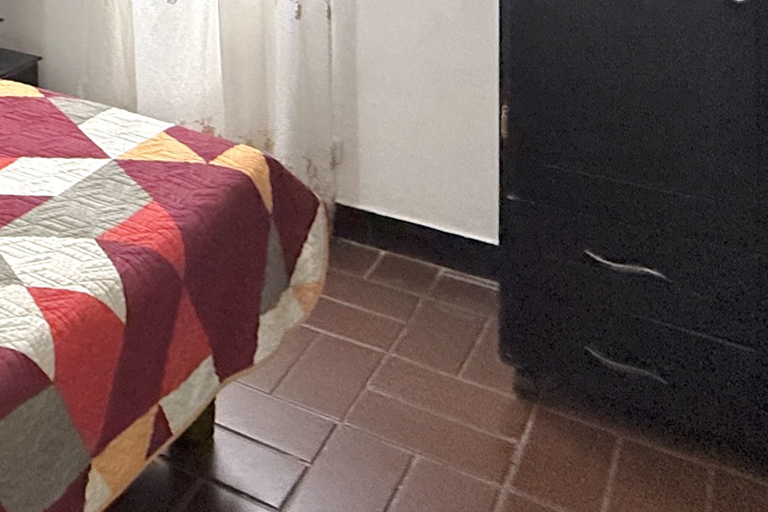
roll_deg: +0.6
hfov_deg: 37.1
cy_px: -223
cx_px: 9
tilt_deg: -1.0
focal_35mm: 48
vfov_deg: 23.4
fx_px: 1024
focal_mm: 2.22
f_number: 2.2
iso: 640
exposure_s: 1/120
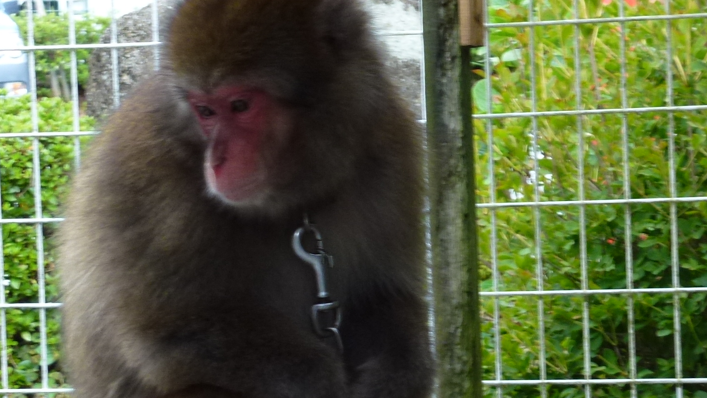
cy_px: 297
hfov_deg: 13.7
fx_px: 2925
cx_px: 187
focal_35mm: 156
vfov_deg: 7.8
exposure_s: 1/60
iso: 200
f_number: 4.8
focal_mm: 14.8
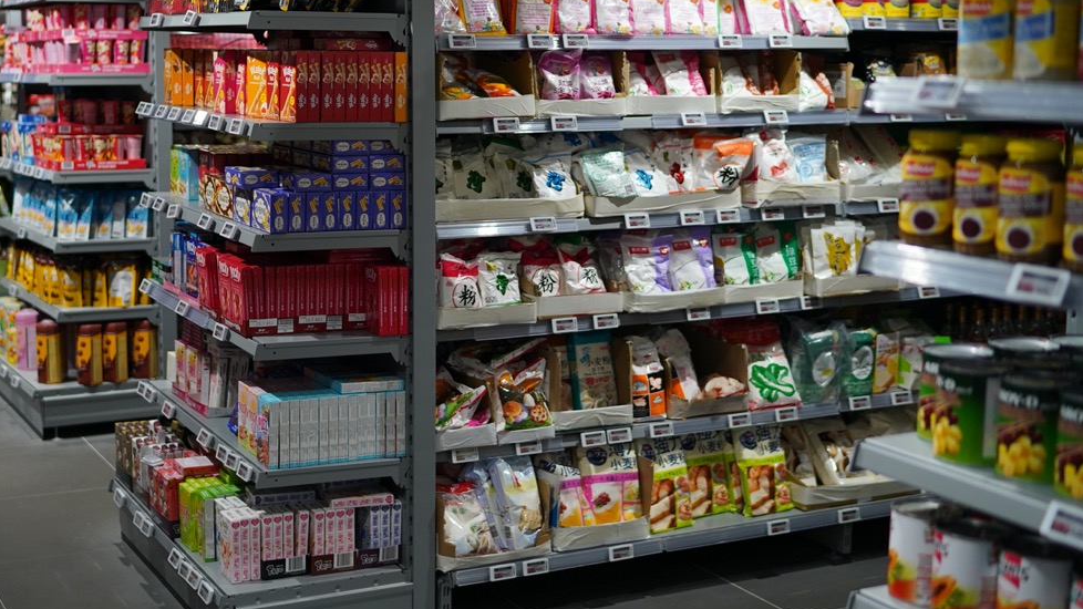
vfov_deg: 22.2
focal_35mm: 54
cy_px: 226
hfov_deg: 37.8
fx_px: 1551
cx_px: 314
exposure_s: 1/500
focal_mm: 35
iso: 500
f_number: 1.8
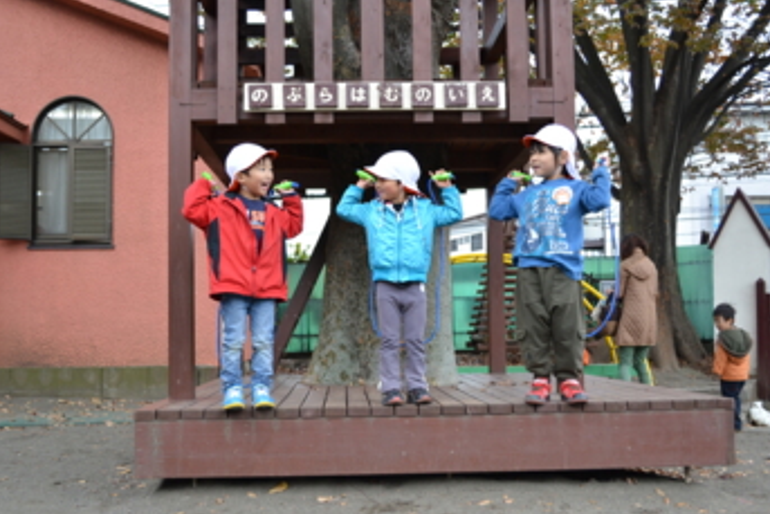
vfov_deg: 31.9
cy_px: 282
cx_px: 377
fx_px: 899
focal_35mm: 42
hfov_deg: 46.4
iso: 400
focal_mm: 24
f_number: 4.5
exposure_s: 1/80
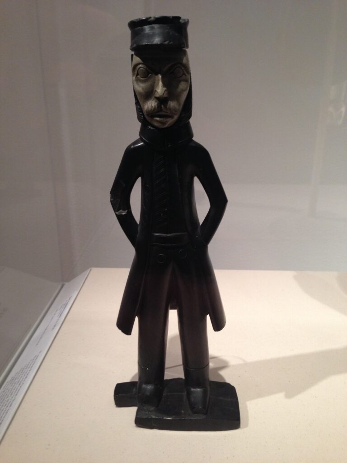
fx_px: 441
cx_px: 174
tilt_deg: -16.7
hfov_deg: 42.9
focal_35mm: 33
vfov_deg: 55.4
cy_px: 232
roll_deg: +0.2
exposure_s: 1/20
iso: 125
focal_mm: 4.12
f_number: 2.4
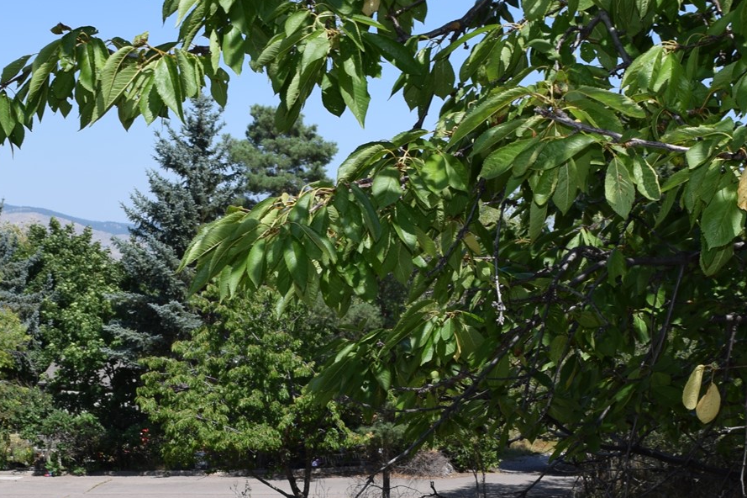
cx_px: 418
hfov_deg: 30.5
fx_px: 1369
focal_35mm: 66
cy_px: 402
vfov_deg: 20.4
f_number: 8
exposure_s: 1/200
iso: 100
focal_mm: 18
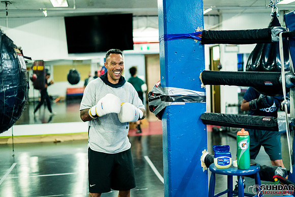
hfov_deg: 39.6
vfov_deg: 27.0
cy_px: 98
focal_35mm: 50
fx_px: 410
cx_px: 148
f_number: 1.8
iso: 4000
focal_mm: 50
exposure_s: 1/640
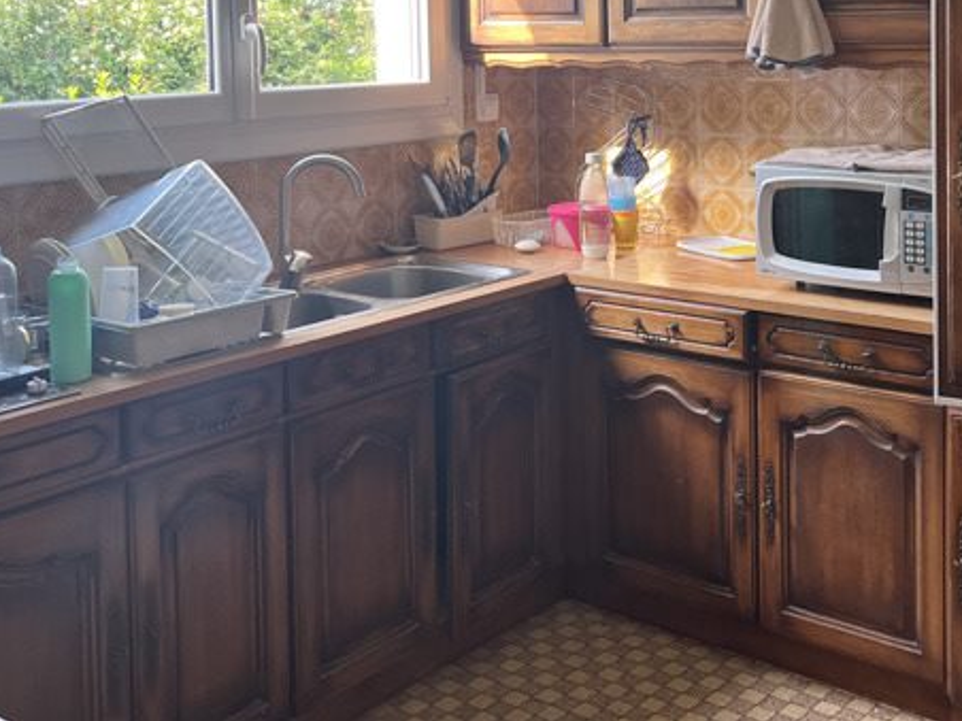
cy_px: 85
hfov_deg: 40.9
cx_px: 602
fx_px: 1278
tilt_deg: -4.0
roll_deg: +0.4
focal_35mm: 46
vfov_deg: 30.3
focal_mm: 5.1
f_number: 1.6
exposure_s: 1/121
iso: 80
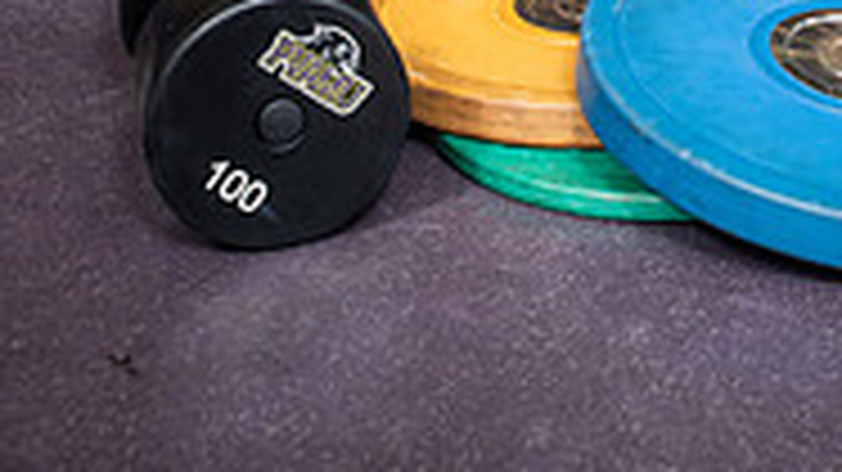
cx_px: 662
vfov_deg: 11.9
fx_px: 1964
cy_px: -530
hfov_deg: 23.9
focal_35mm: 88
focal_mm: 35
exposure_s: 1/250
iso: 500
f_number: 5.6
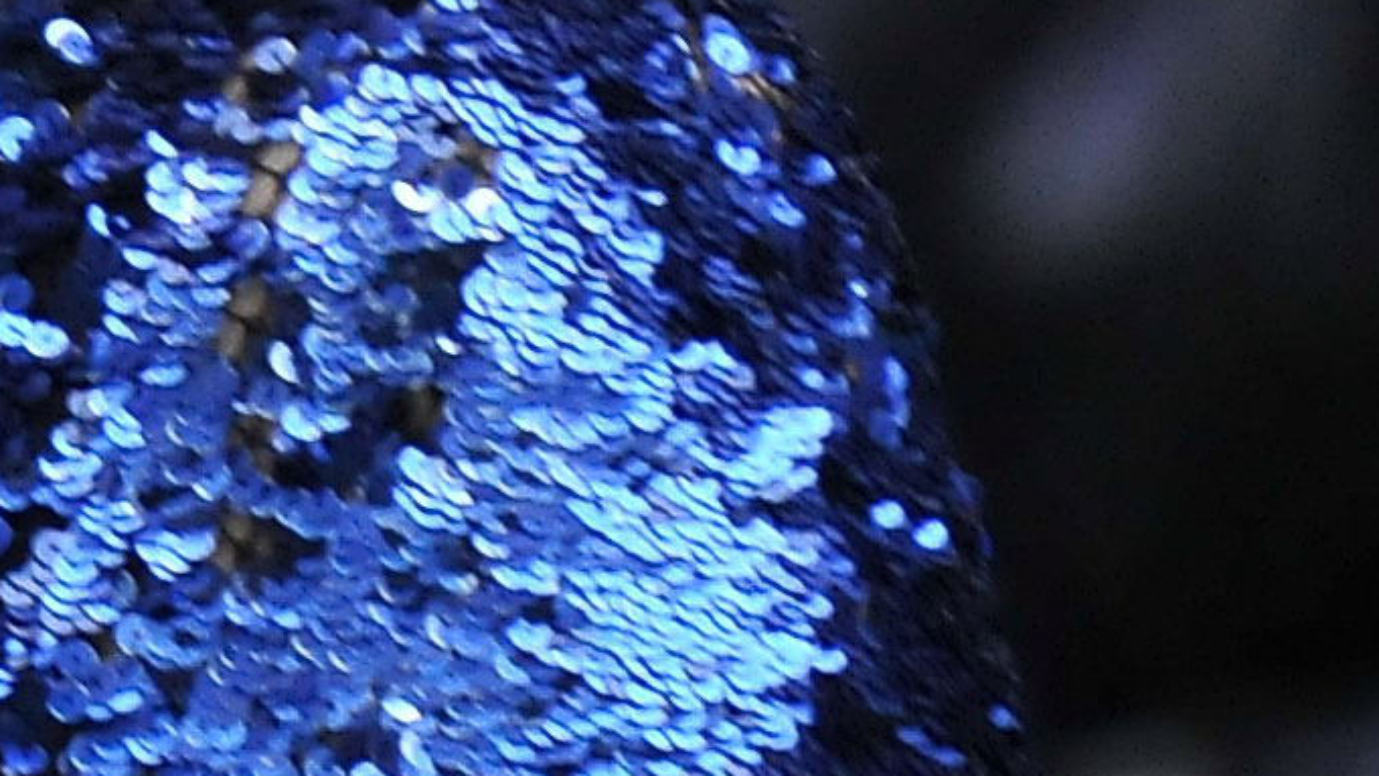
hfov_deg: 1.3
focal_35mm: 1681
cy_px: -1511
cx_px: -2531
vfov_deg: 0.7
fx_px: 61464
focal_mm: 170
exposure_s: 1/250
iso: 800
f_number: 6.3
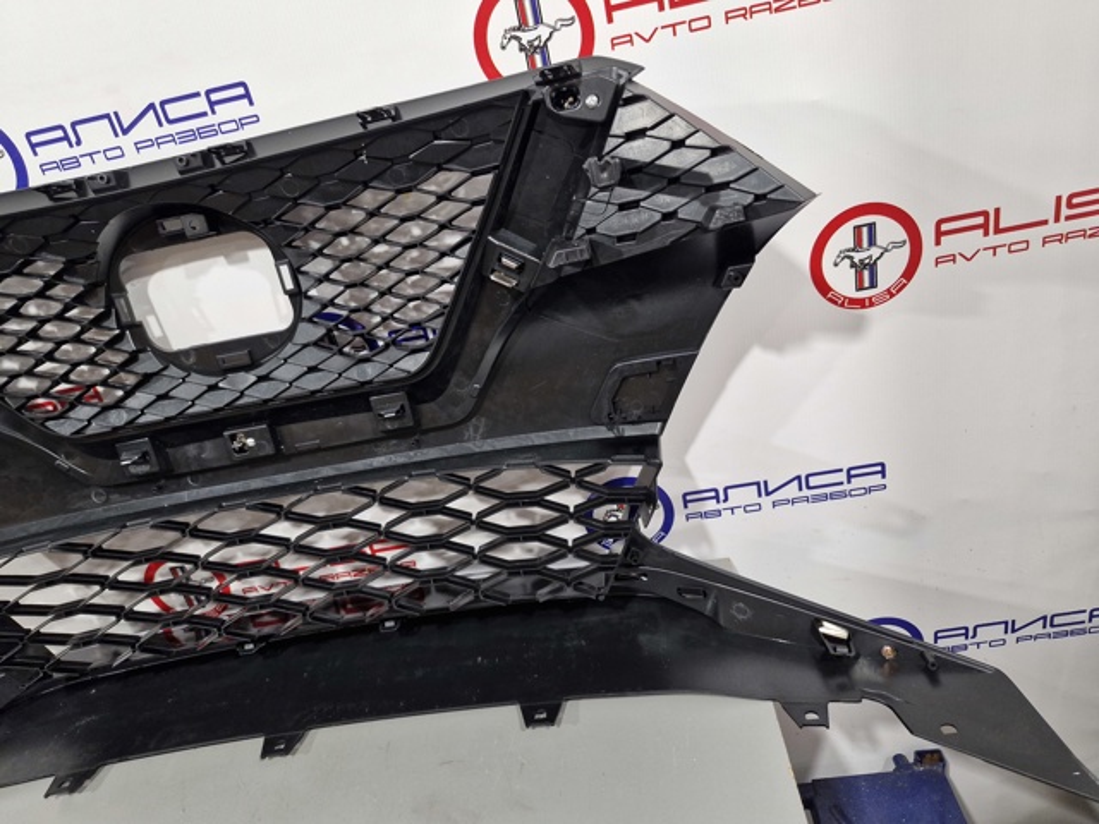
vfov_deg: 58.9
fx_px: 730
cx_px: 550
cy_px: 412
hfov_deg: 73.9
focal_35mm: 23
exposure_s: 1/100
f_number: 1.8
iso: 320
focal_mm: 5.54
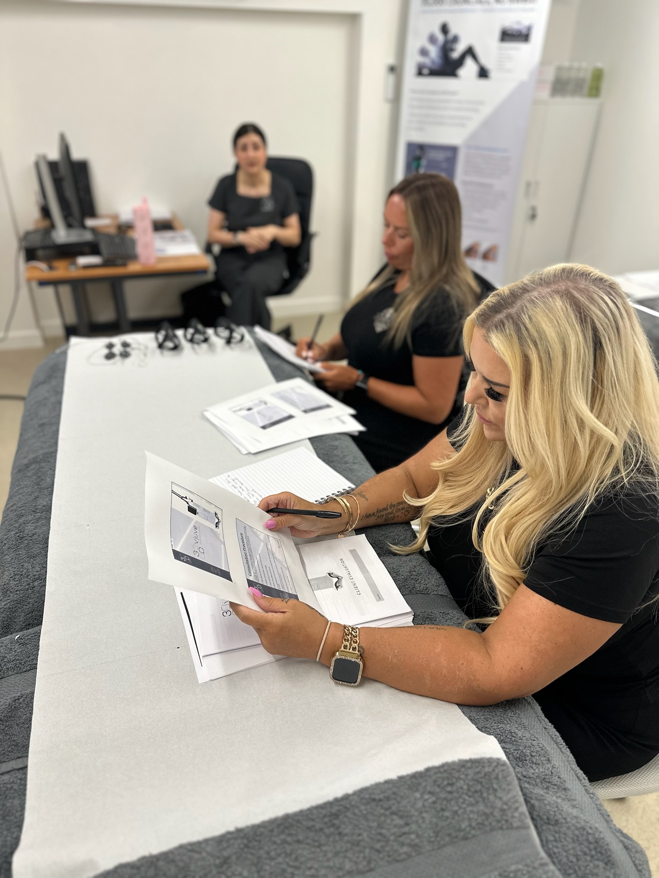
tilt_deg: -30.1
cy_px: 439
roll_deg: -1.3
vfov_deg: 71.6
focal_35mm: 24
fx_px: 609
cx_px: 330
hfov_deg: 56.8
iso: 160
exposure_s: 1/100
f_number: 1.78
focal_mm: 6.86
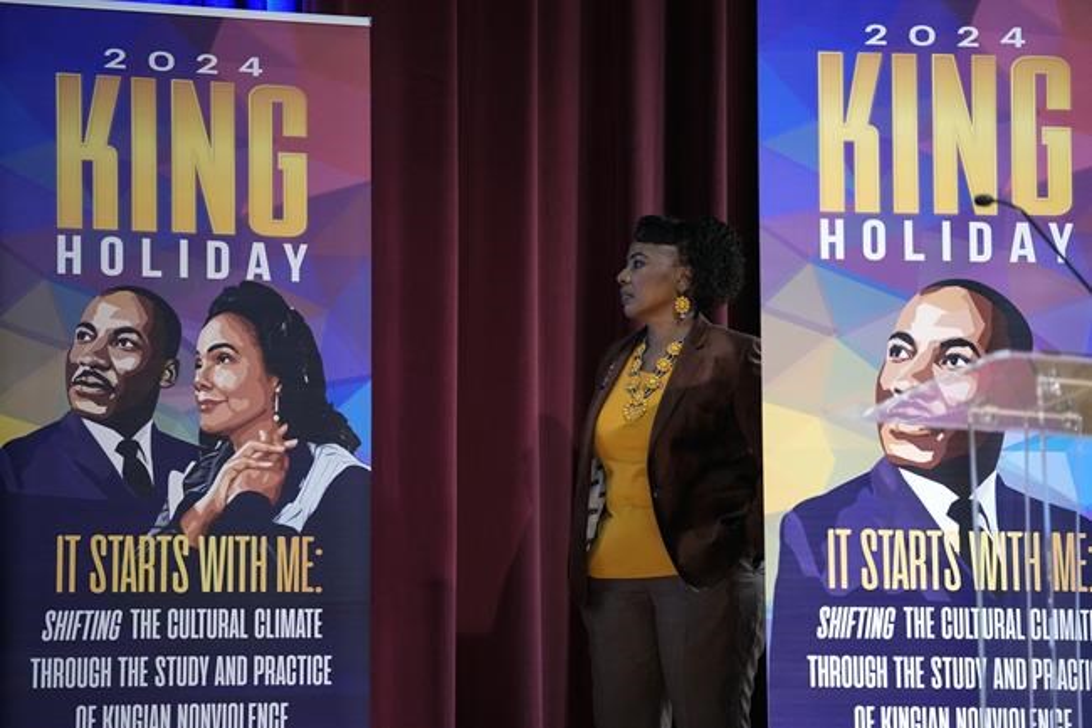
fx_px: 5185
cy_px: 364
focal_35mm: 171
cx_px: 546
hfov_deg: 12.0
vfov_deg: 8.0
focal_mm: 171
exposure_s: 1/160
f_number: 2.8
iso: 6400
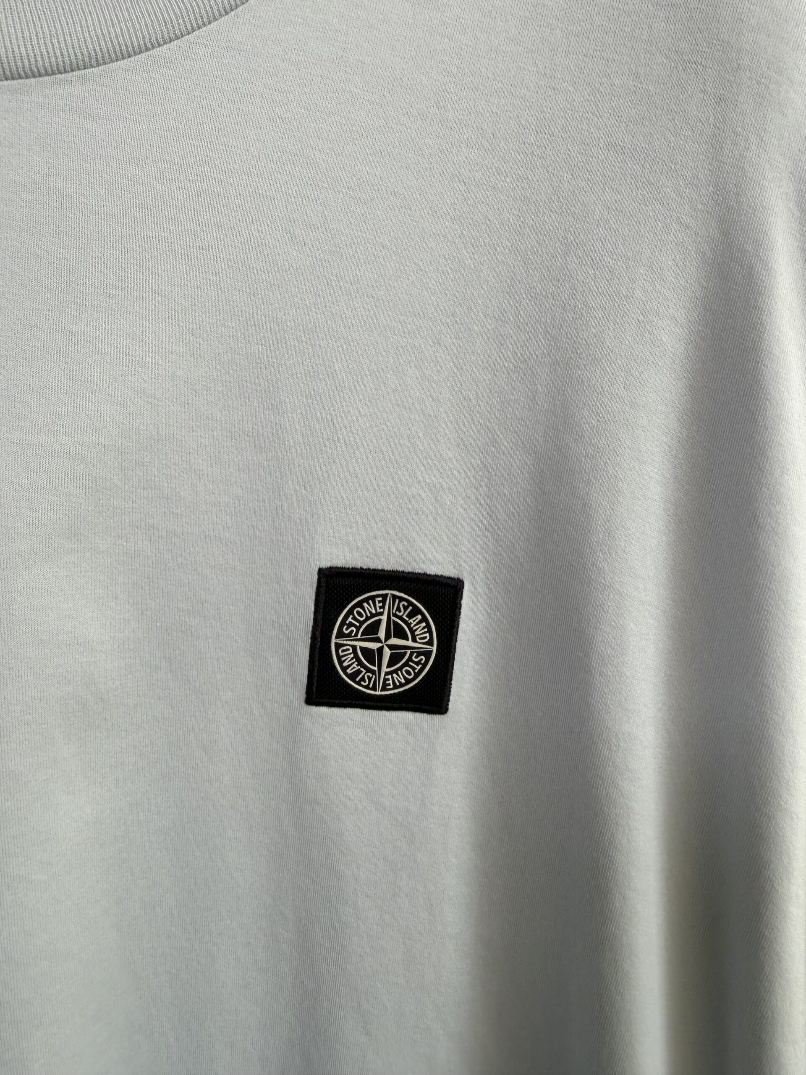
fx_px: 745
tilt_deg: -7.1
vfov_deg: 71.6
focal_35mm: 24
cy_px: 538
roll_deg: +0.6
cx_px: 403
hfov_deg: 56.8
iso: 125
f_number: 2.2
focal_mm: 2.22
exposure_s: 1/121
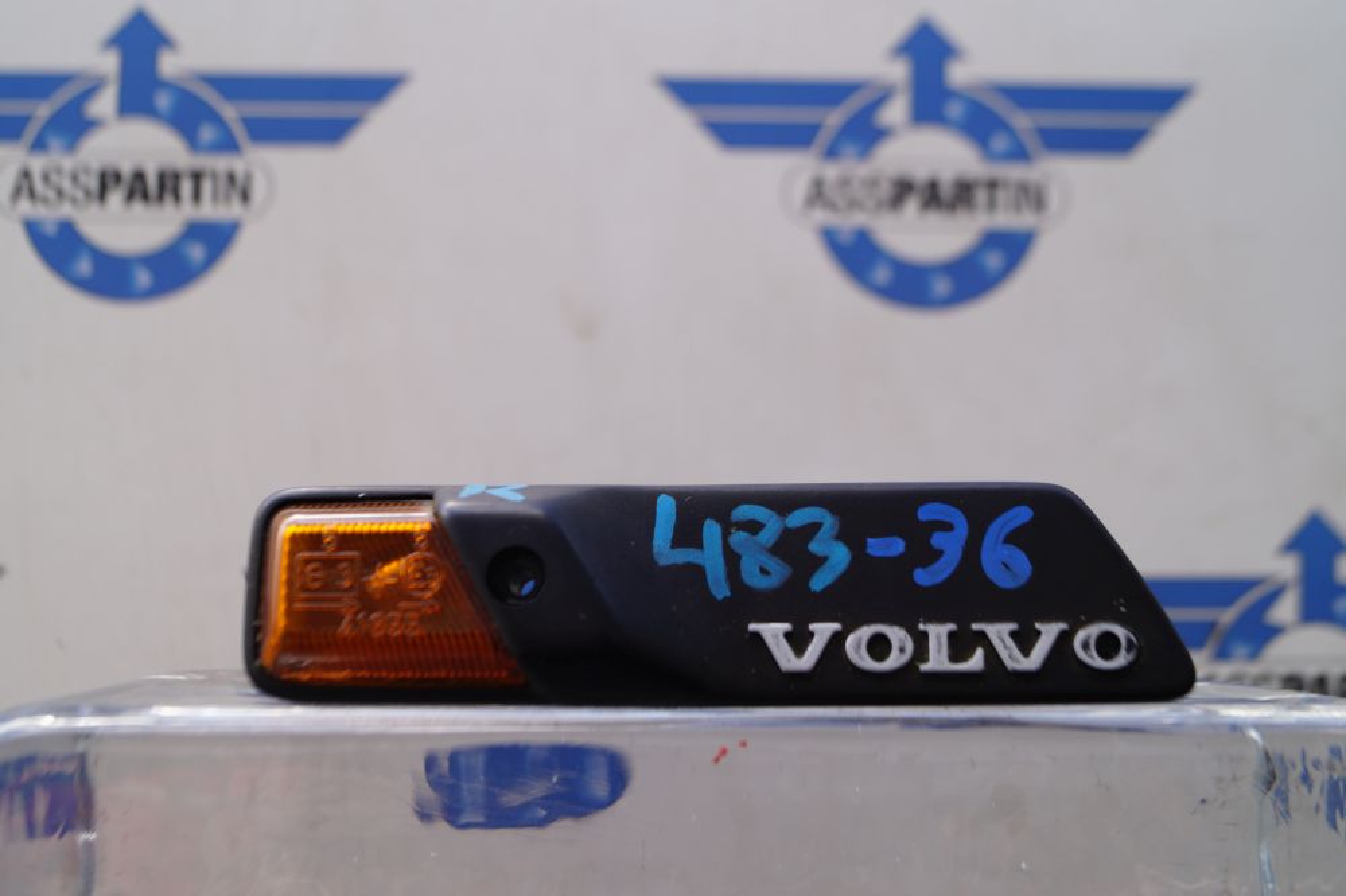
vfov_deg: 34.2
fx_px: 1458
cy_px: 448
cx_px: 673
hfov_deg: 49.6
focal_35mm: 39
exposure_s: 1/100
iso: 100
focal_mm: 26
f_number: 6.3
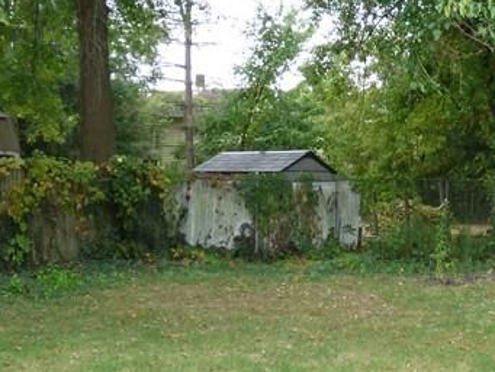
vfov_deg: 24.1
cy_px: 285
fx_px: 858
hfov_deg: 31.6
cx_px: 370
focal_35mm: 60
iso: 100
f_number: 2.8
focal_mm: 3.58
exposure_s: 1/200
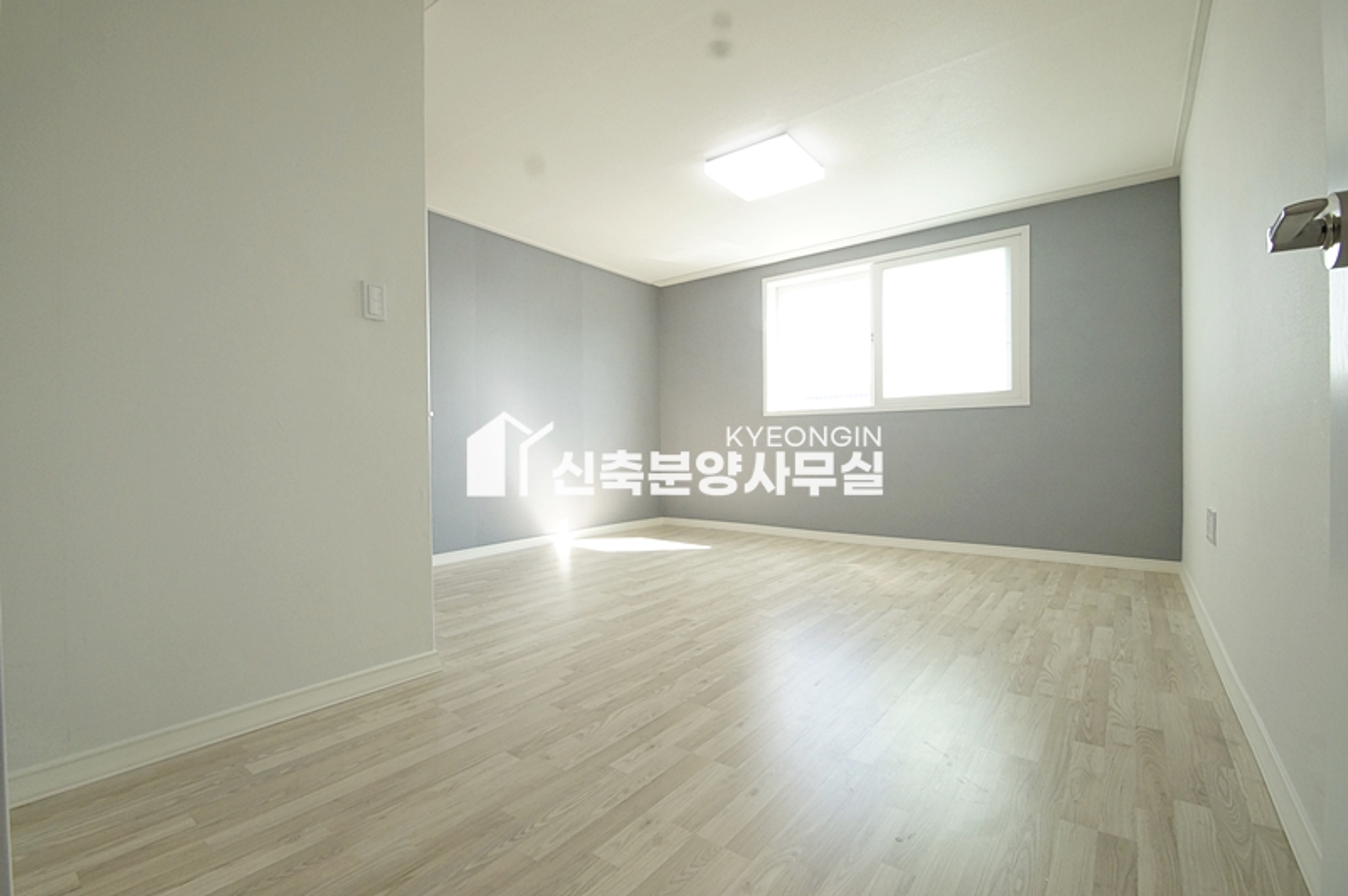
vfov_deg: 77.2
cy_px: 448
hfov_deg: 100.4
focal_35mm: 15
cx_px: 674
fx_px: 561
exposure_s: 1/50
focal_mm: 10
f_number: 9
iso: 800
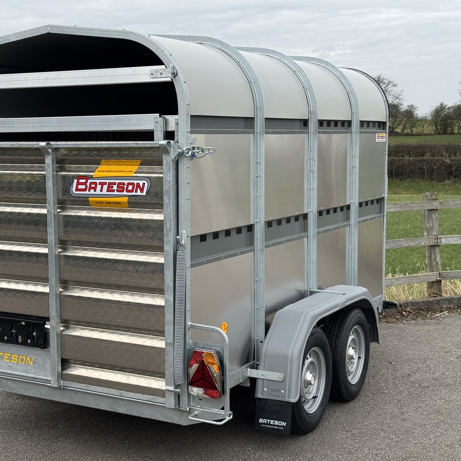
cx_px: 157
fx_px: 859
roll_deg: +1.5
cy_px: 230
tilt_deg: -7.0
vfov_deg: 30.0
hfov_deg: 29.9
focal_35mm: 57
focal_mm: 6.76
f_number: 1.78
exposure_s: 1/783
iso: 64
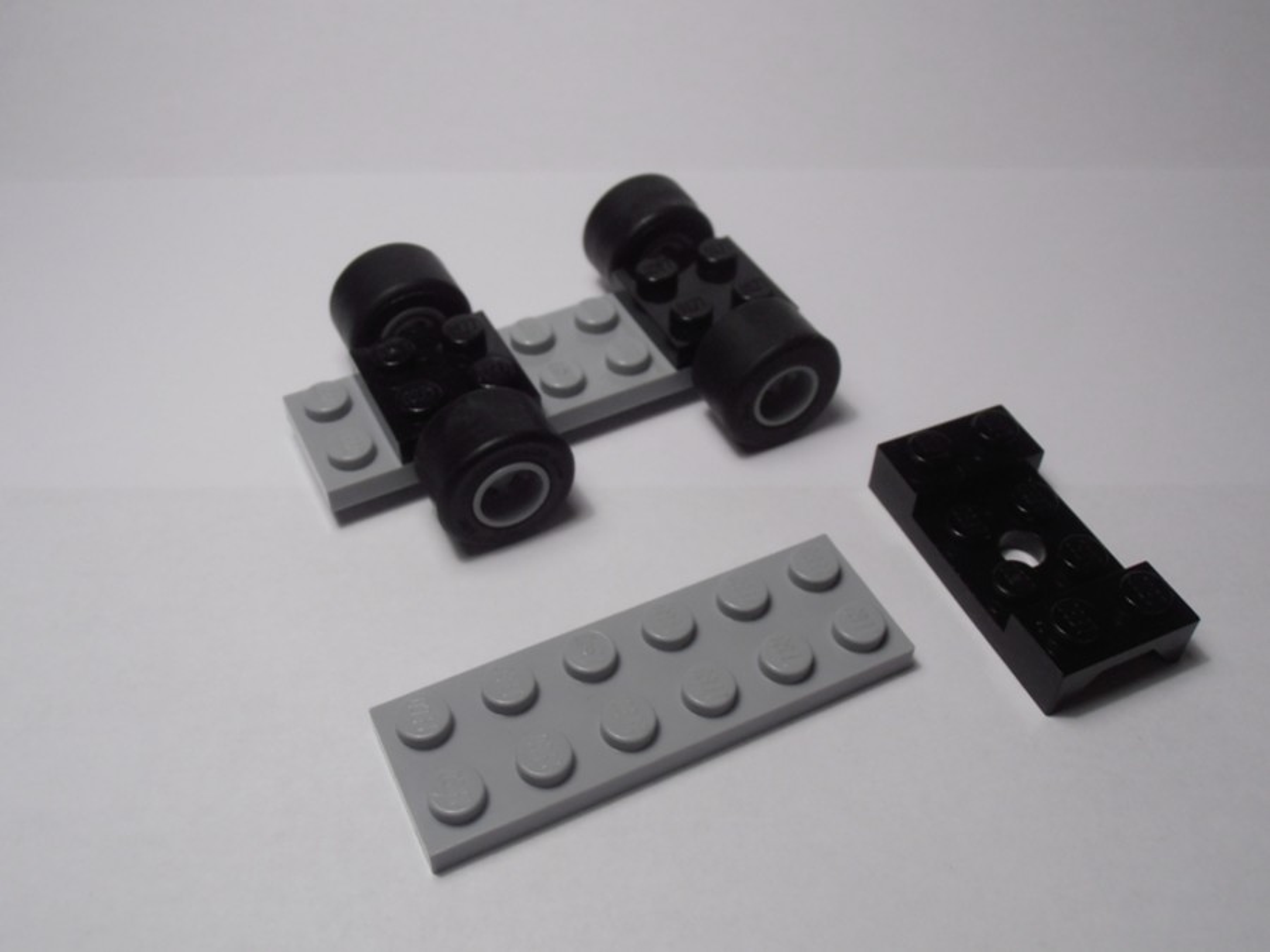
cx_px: 635
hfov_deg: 50.1
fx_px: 1357
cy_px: 476
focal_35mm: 37
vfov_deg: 38.7
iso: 80
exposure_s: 1/80
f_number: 3.9
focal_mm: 6.61
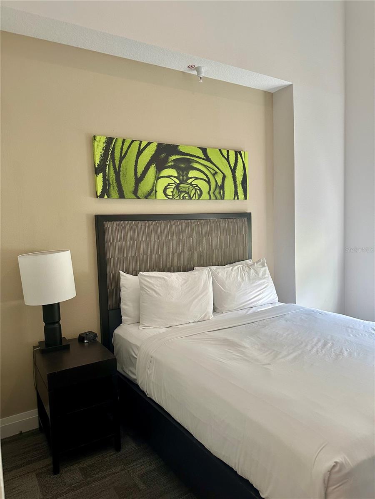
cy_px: 250
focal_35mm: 24
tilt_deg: -2.4
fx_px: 347
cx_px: 188
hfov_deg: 56.8
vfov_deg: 71.6
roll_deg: +1.8
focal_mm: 6.86
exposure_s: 1/120
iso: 200
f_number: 1.78
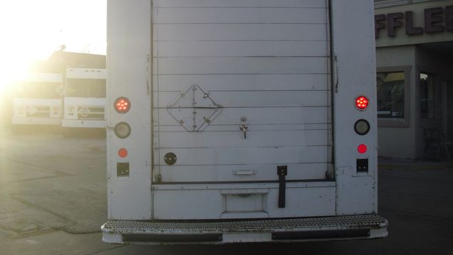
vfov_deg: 29.6
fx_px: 480
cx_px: 227
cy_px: 96
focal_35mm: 40
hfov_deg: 50.5
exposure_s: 1/100
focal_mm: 6.3
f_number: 7.8
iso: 100
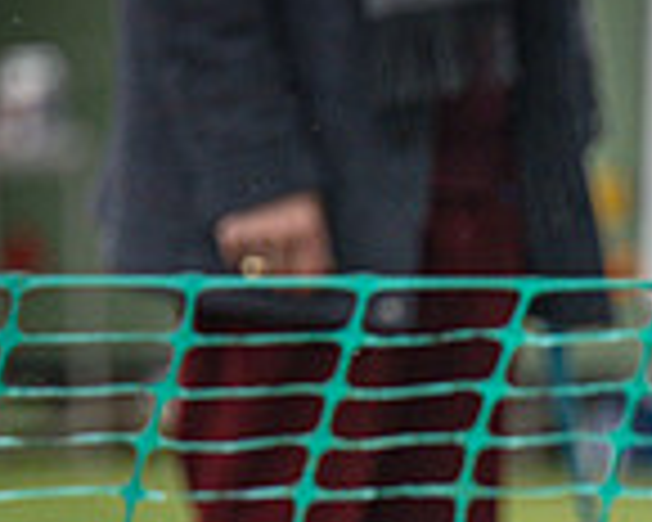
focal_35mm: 913
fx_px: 17618
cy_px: 1018
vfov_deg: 1.7
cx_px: 1444
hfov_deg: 2.1
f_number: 4
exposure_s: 1/2500
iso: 1250
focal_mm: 185
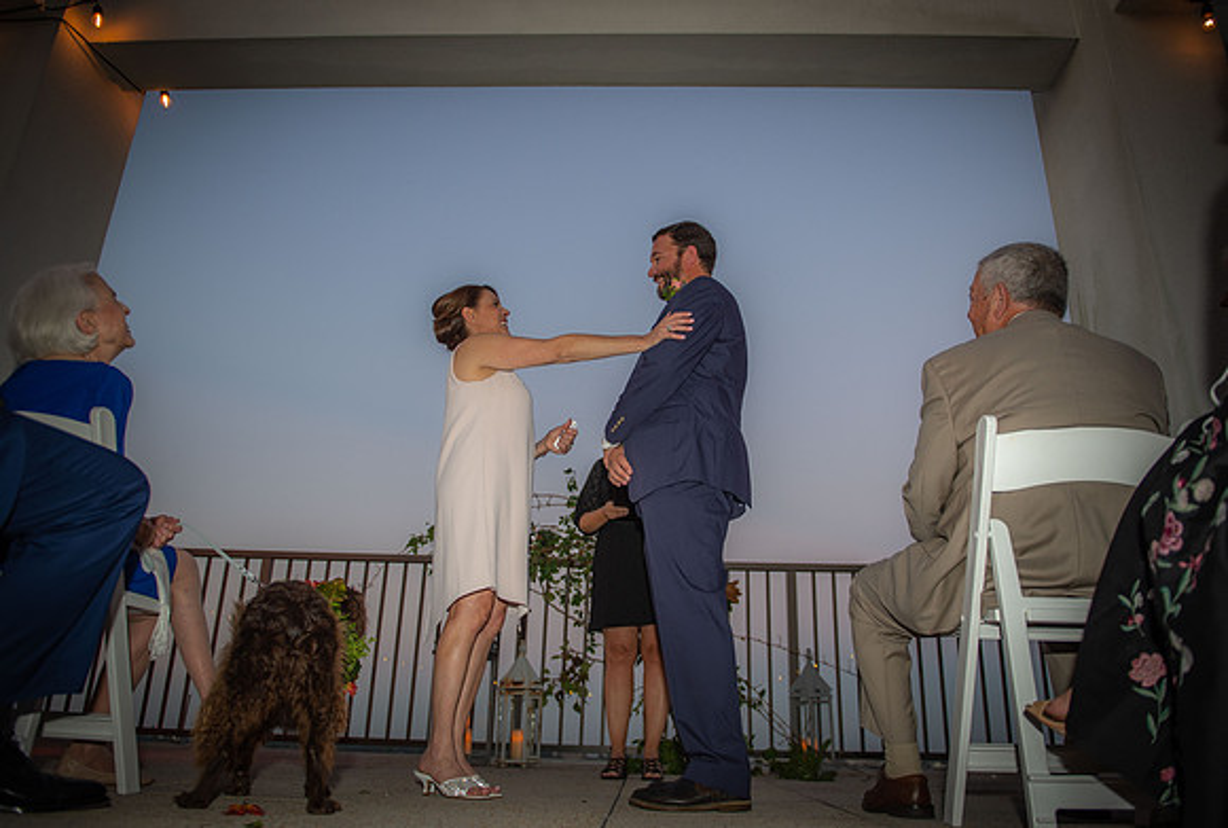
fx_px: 869
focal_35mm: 25
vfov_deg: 51.0
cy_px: 414
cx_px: 621
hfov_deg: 70.5
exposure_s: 1/160
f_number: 2.8
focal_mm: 24
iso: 800
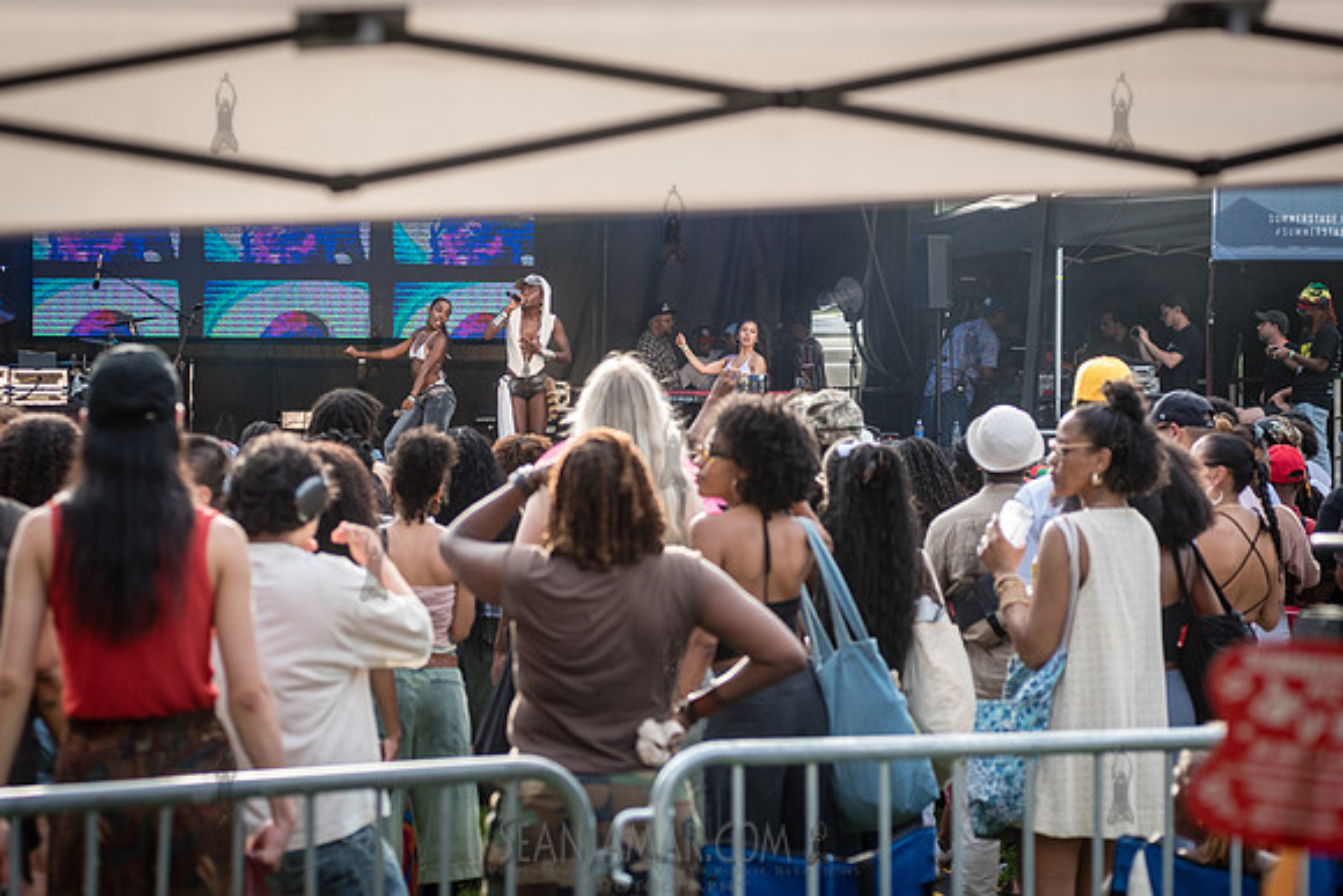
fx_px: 3401
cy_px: 486
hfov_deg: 22.3
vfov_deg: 15.0
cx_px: 716
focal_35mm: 91
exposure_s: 1/1600
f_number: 4
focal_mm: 80
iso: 1000
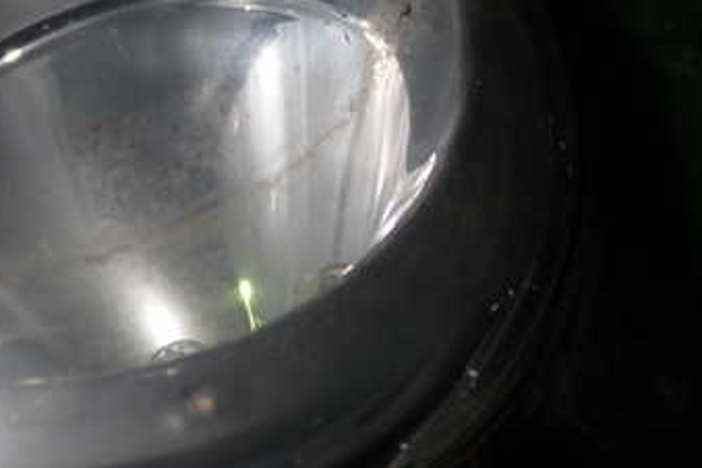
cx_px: 110
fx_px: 1579
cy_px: 213
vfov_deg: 16.9
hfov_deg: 24.5
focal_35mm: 81
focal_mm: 7.84
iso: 200
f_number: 9
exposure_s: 1/40
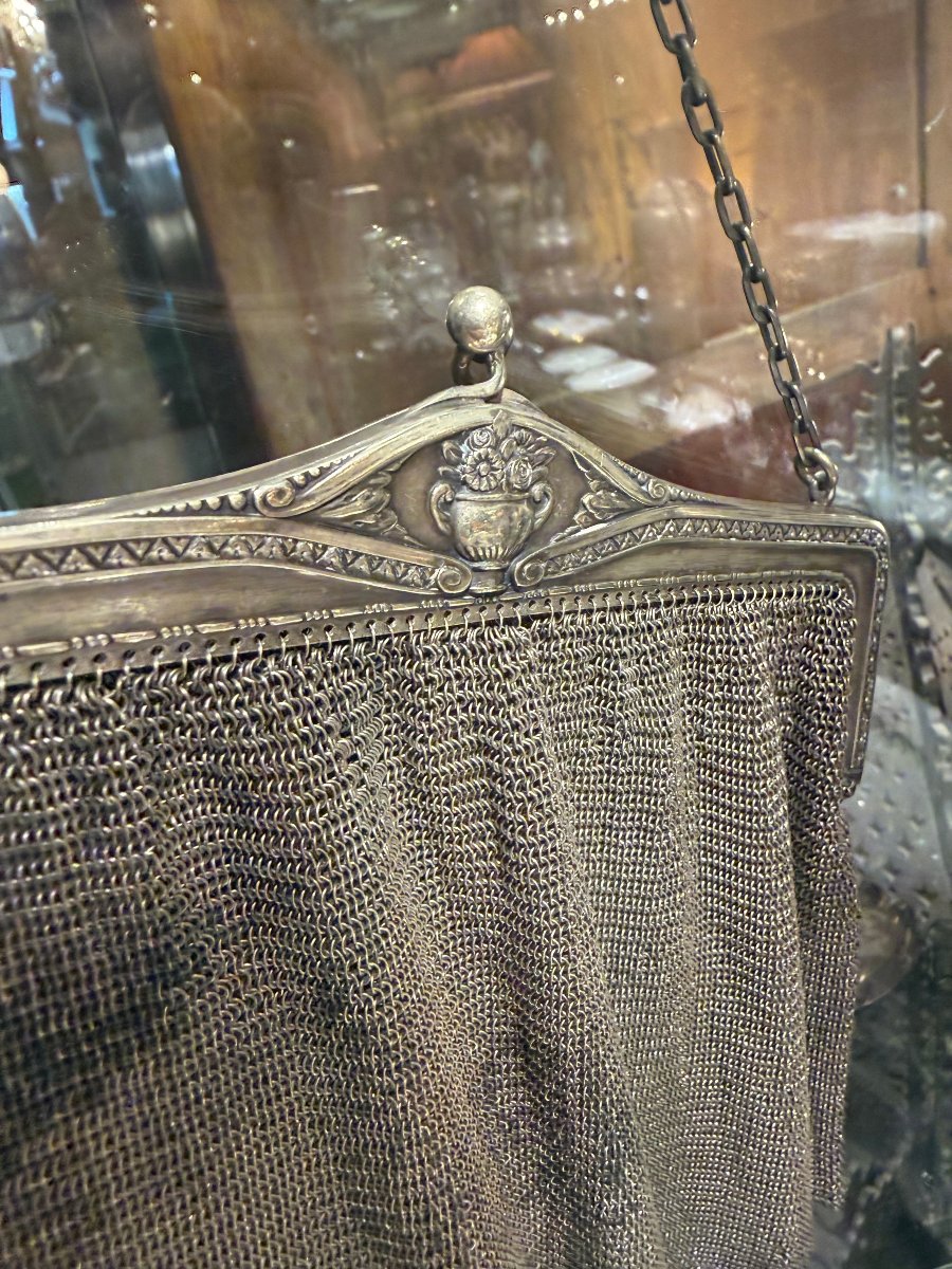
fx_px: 880
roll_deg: +12.4
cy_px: 634
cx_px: 476
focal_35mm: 24
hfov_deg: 56.8
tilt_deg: -22.9
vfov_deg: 71.6
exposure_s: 1/100
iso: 400
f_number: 2.2
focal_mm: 2.22
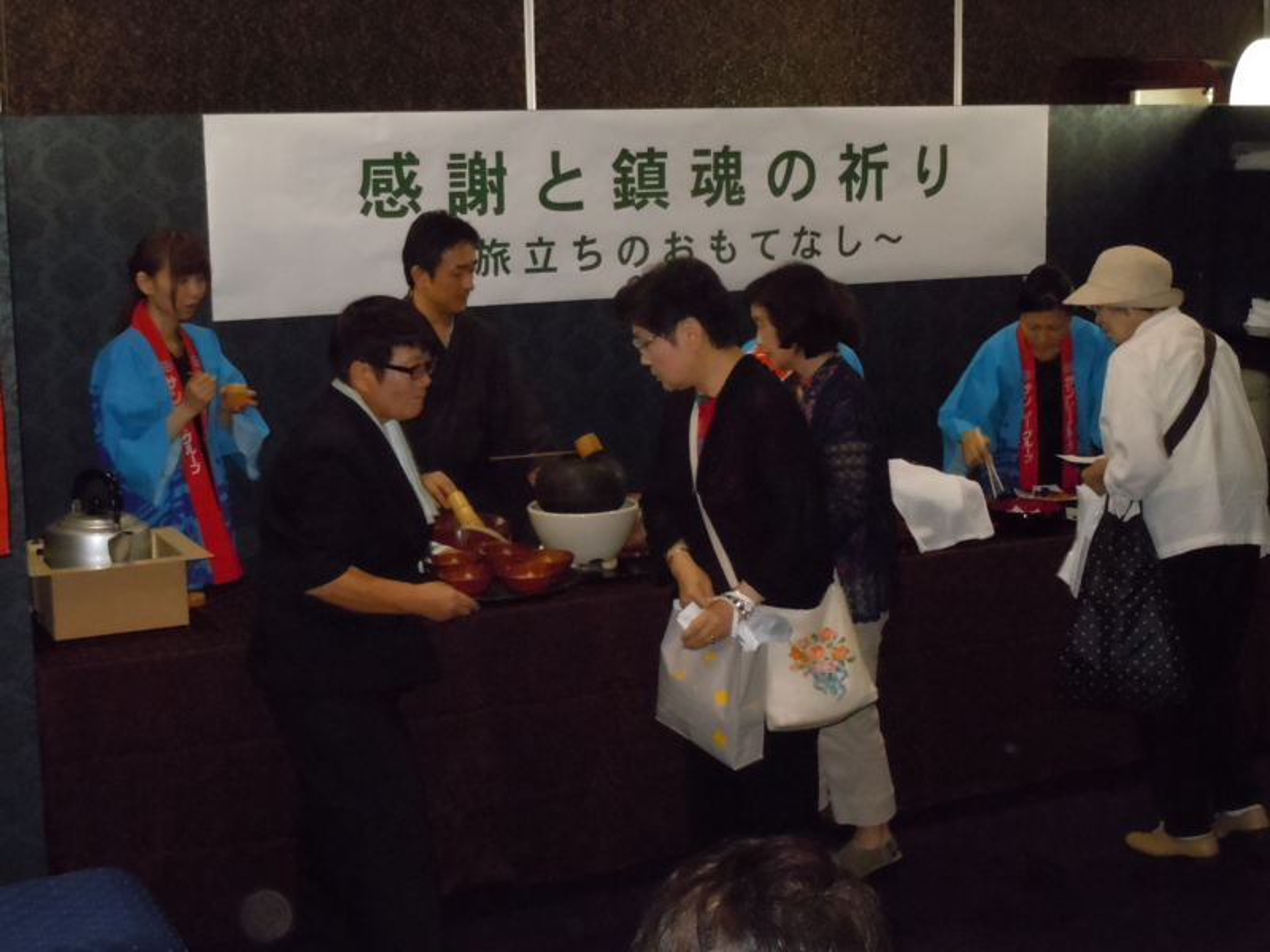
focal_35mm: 54
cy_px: 476
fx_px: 1981
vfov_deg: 27.0
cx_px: 635
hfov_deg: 35.5
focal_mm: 9.6
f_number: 4.9
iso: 1000
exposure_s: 1/30
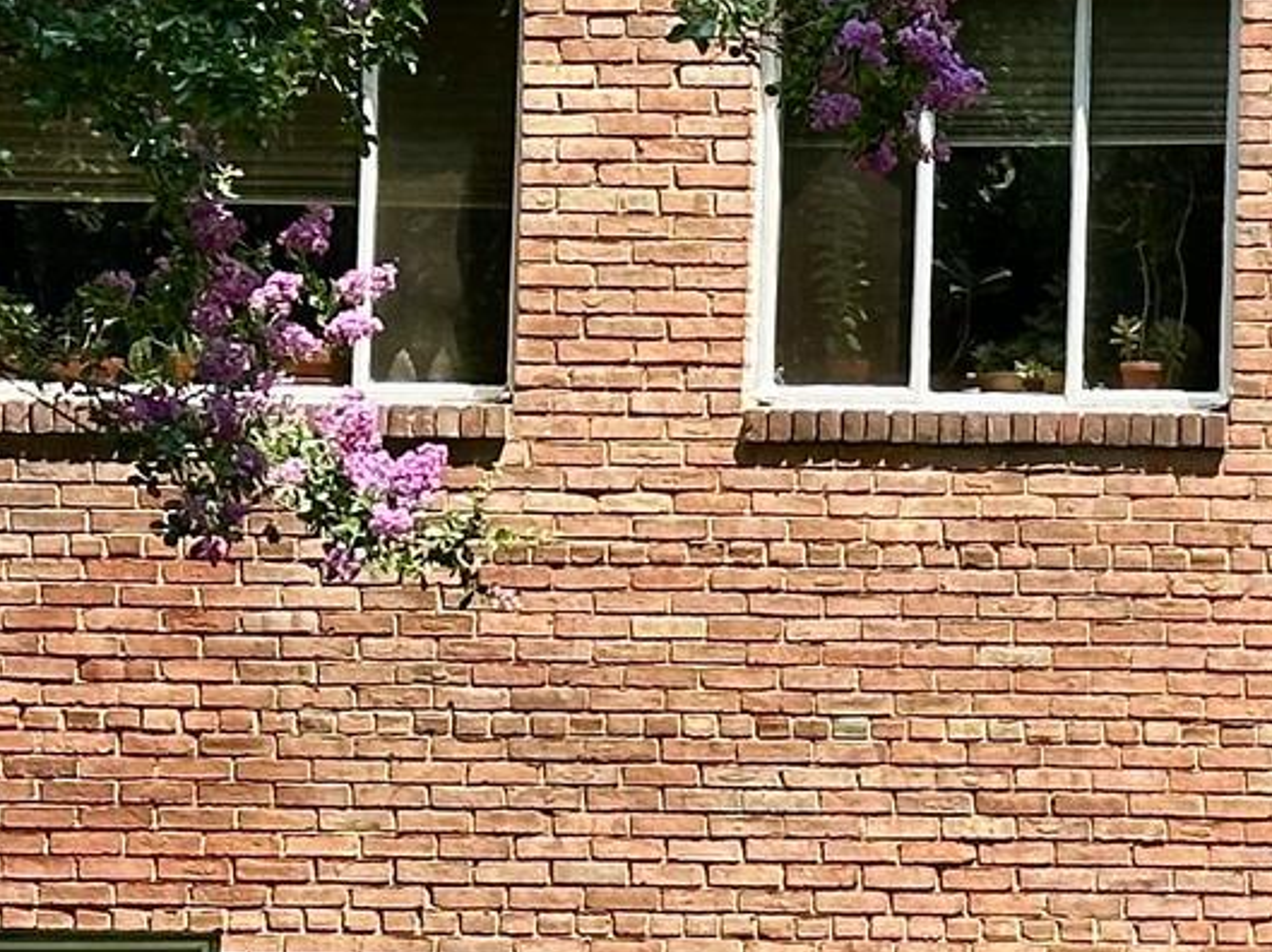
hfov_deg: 10.2
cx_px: 2092
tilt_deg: +5.2
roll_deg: -1.0
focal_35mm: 186
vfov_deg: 8.0
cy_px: 132
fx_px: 6830
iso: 64
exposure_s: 1/1145
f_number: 1.78
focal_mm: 6.86
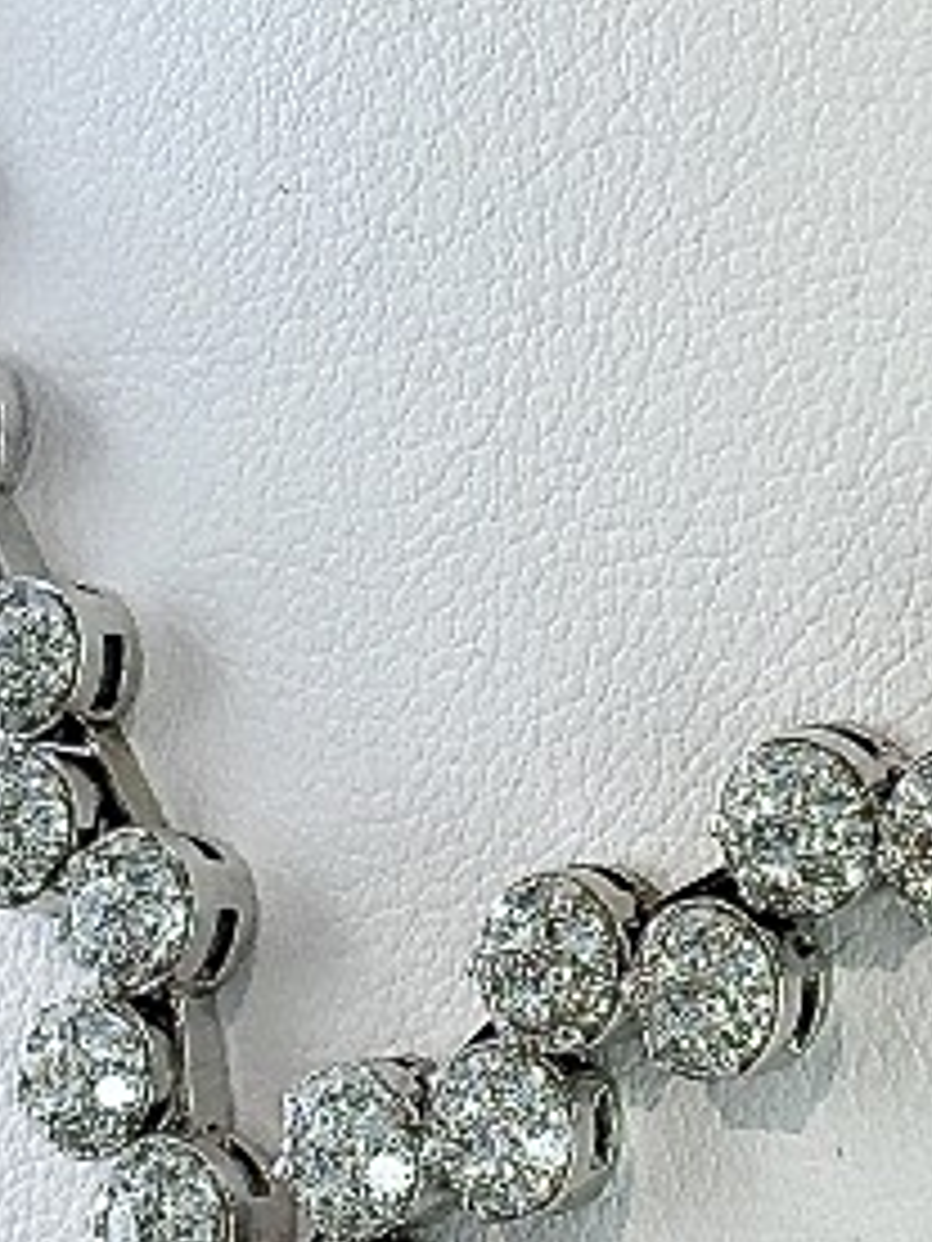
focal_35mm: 126
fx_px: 4523
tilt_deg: -24.0
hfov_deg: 11.7
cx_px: 909
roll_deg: -0.6
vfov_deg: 15.6
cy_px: 495
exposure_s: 1/227
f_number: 2.2
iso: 25
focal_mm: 4.15
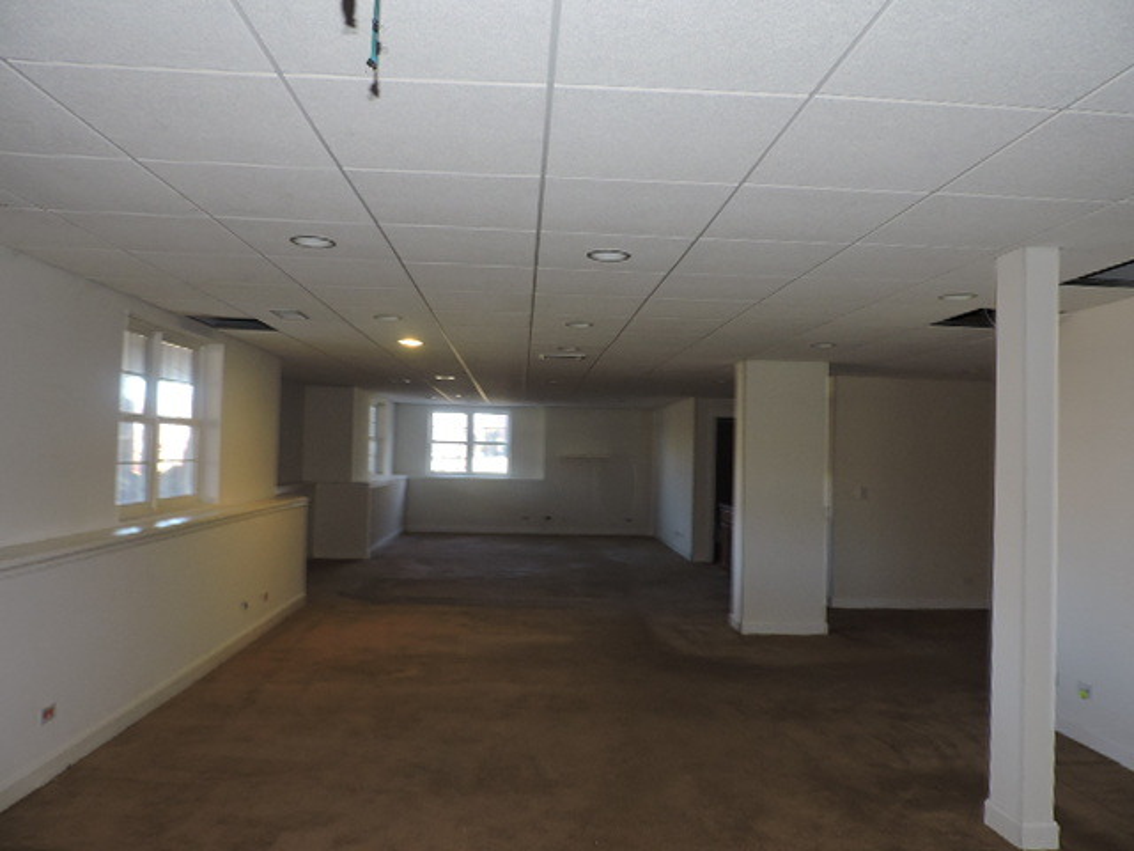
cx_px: 567
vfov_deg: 56.8
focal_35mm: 24
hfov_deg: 71.6
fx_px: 786
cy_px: 426
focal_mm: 4.3
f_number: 3
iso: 200
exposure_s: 1/30
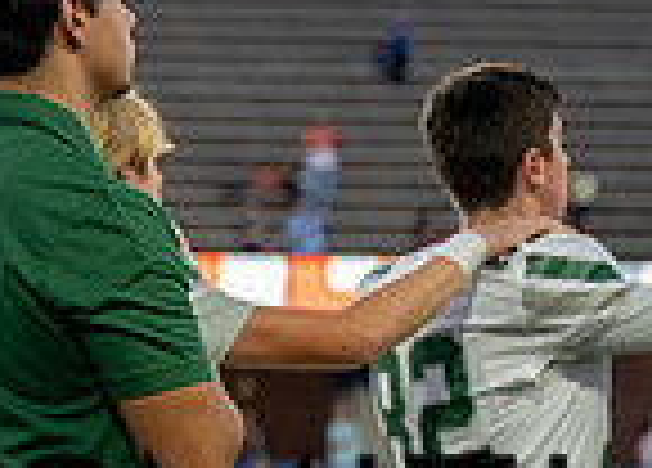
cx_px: -635
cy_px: 461
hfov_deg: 6.0
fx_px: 6119
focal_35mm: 330
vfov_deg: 4.4
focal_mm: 70
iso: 500
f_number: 2.8
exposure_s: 1/500
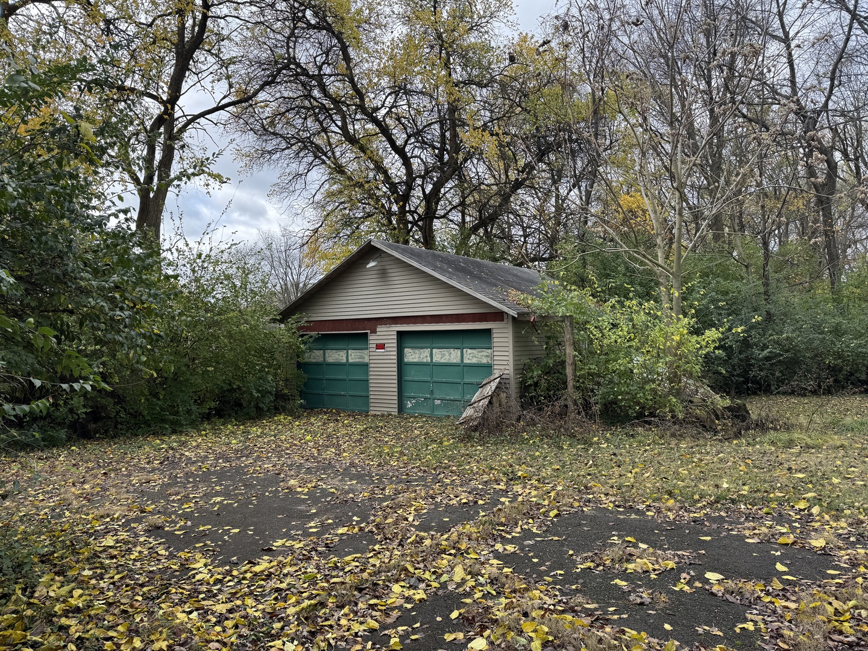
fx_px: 602
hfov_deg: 71.6
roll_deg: -0.1
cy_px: 326
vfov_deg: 56.8
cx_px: 434
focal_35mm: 24
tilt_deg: +2.1
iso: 80
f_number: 1.78
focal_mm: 6.76
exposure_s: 1/664
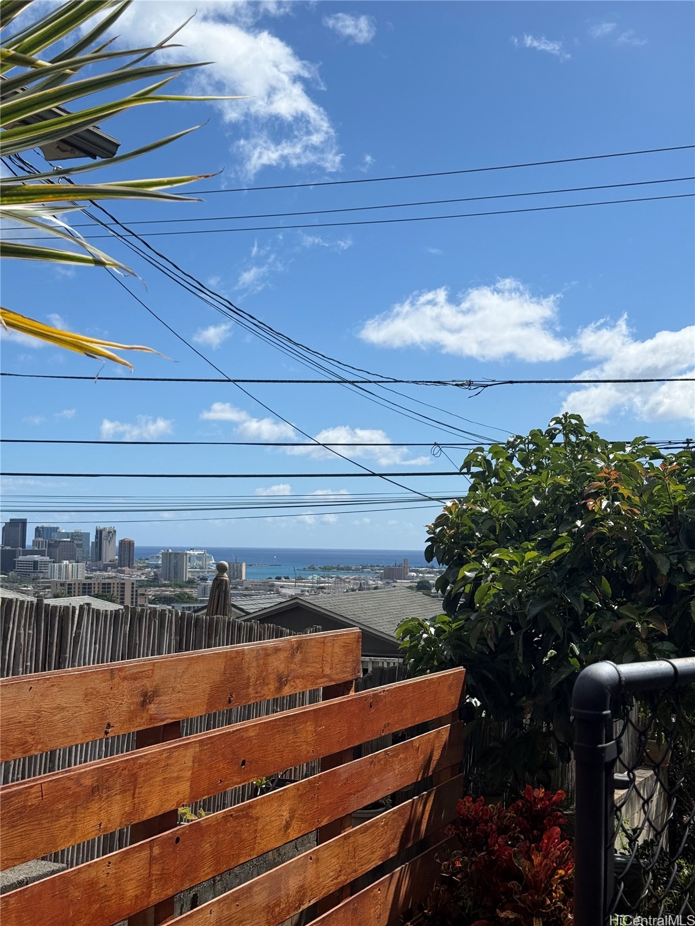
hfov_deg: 30.3
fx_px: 1285
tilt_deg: +3.3
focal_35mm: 48
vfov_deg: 39.7
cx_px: 348
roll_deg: -0.7
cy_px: 463
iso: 64
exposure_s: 1/7874
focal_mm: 6.76
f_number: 1.78
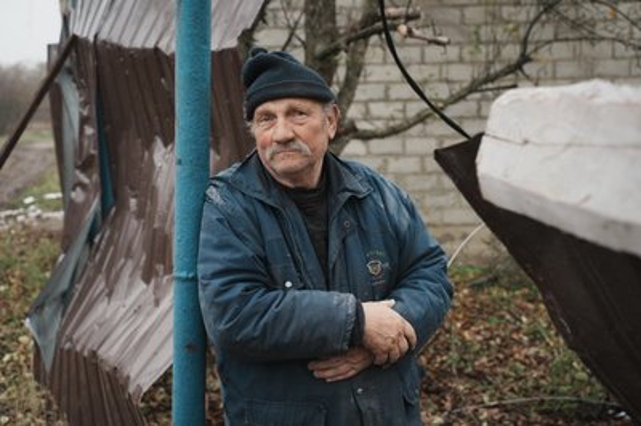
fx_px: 747
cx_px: 320
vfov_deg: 31.8
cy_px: 213
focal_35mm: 42
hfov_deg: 46.4
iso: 800
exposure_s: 1/1250
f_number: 4
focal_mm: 42
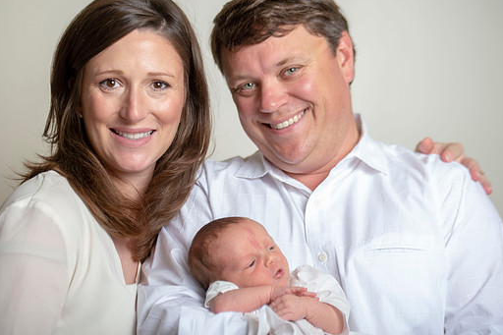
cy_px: 171
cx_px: 234
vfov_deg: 12.3
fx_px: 1550
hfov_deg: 18.4
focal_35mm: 111
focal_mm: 98
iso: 80
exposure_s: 1/200
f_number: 2.8
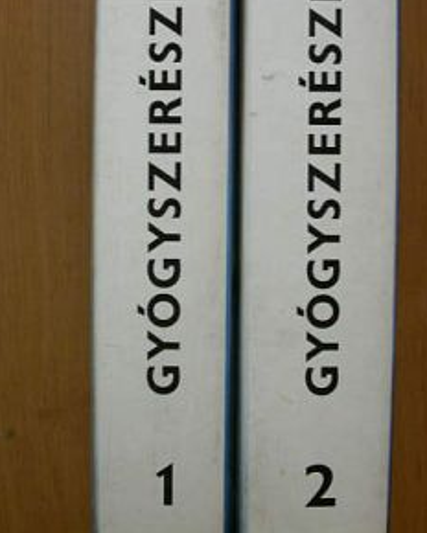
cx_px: 248
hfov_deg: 26.2
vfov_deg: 31.9
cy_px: 131
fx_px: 916
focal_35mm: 58
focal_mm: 7.85
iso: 100
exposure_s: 1/92.3
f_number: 3.3
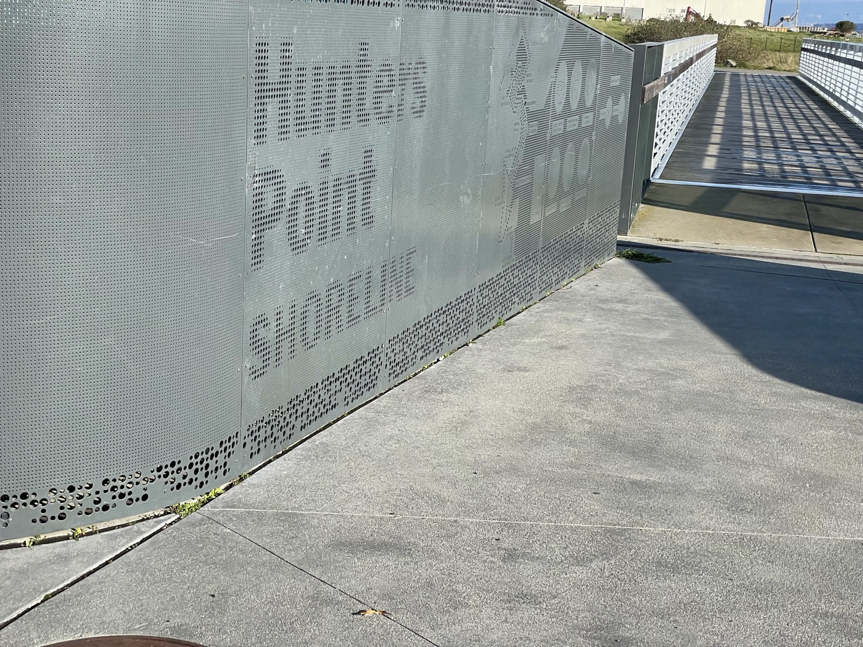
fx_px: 1296
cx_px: 432
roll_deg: -1.4
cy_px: 324
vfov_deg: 28.0
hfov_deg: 36.8
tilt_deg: -12.2
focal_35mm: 52
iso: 25
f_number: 2
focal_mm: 6
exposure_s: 1/1065
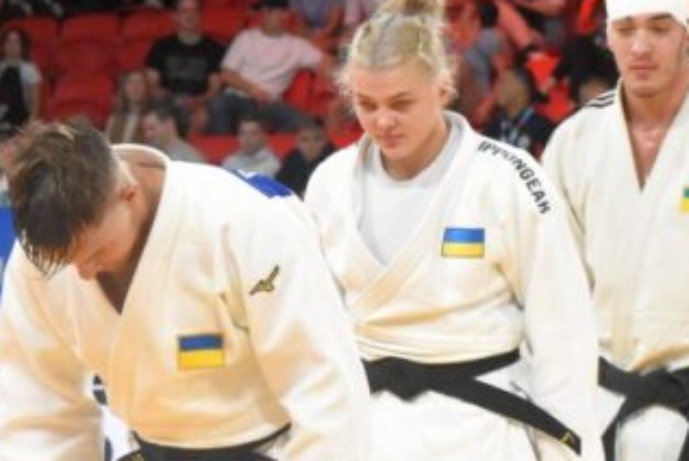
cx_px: 196
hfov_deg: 8.1
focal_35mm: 254
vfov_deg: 5.4
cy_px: 341
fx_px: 4866
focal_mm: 70
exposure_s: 1/640
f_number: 7.1
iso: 6400
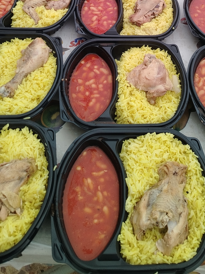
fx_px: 387
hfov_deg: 29.6
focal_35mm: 49
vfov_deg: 35.4
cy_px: 3
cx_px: 128
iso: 525
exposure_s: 1/50
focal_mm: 5.25
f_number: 1.75
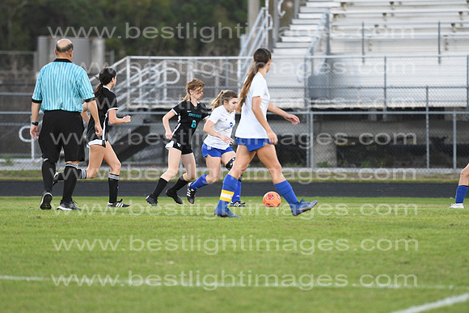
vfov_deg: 4.6
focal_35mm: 300
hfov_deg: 6.9
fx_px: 3909
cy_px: 156
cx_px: 234
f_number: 2.8
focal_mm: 200
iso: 2000
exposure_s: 1/800
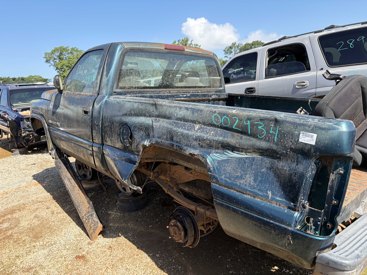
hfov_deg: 67.3
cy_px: 138
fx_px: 276
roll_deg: +5.6
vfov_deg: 53.1
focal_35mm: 26
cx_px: 184
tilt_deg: -11.1
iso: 64
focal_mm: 5.96
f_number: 1.6
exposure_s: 1/1626
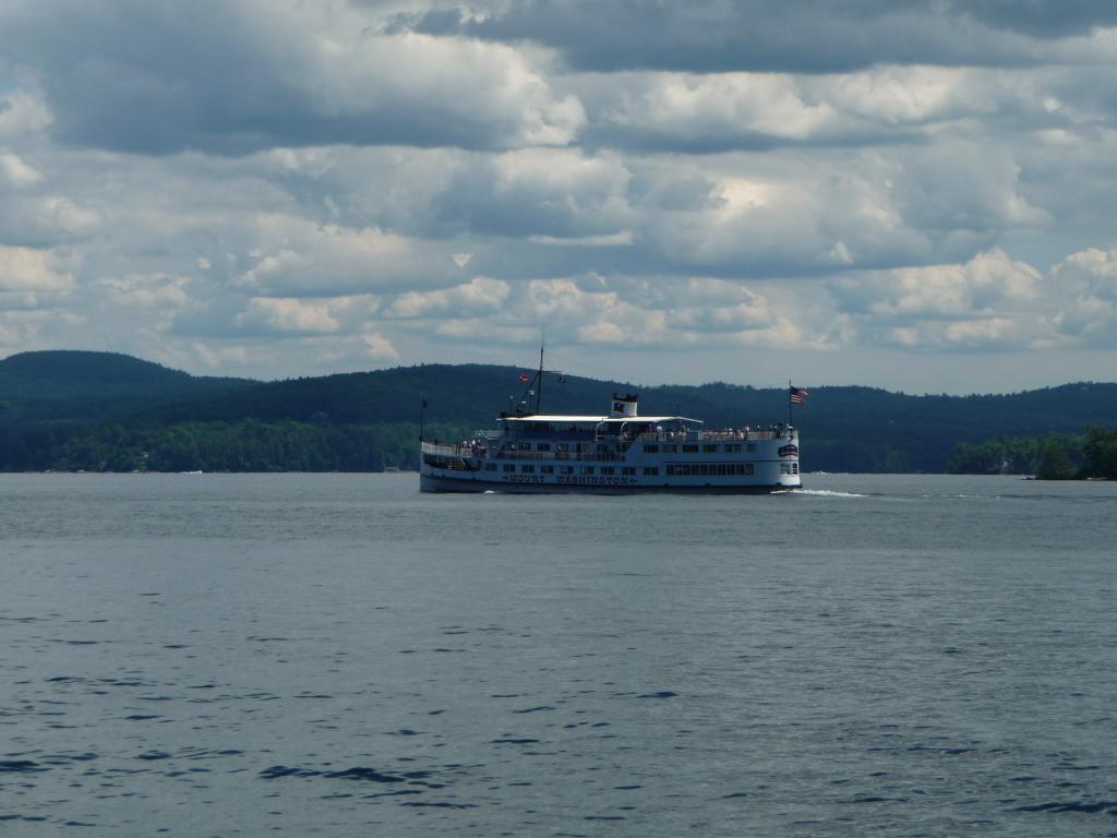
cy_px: 419
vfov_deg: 9.4
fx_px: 5098
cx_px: 558
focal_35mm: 158
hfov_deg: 12.5
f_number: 11
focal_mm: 27.1
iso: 100
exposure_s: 1/250
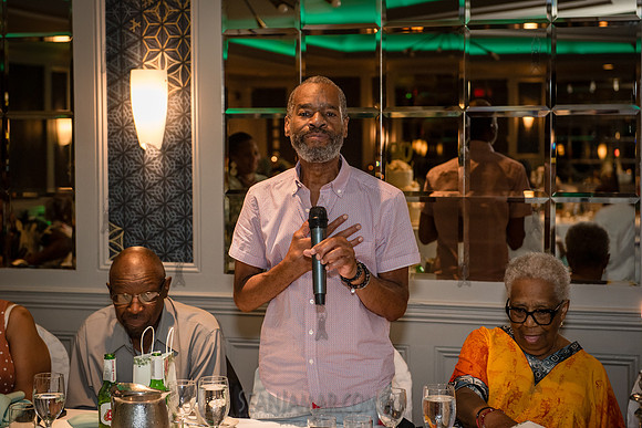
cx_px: 324
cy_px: 201
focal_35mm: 75
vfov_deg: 18.2
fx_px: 1335
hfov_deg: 27.0
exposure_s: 1/200
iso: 1600
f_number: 3.5
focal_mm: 70
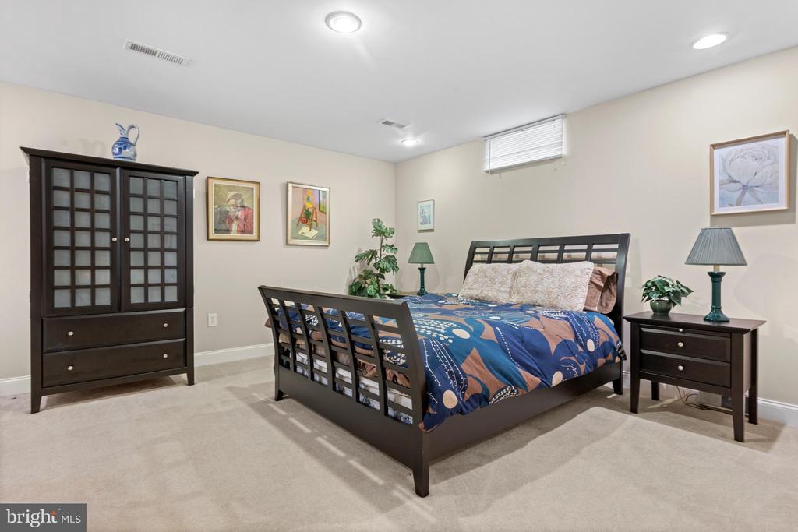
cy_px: 266
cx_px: 399
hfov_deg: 91.6
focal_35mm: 18
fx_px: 388
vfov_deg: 68.9
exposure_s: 1.6
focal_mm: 17.5
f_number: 9
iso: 400
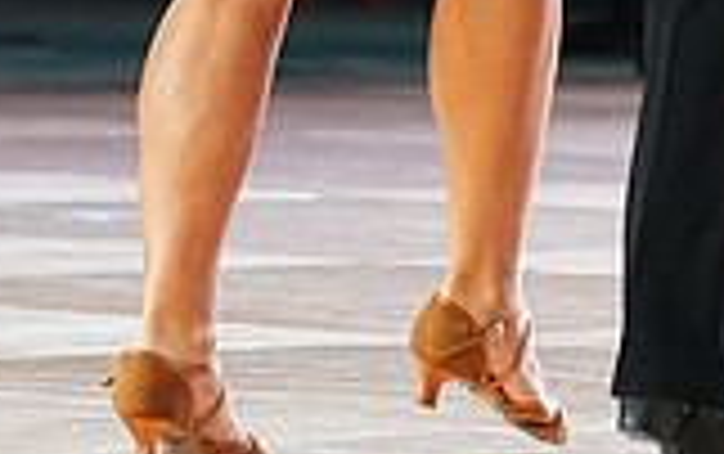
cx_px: 654
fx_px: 14498
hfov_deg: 2.9
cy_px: -544
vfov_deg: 1.8
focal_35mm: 734
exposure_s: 1/400
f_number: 4
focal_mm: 200
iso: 3200
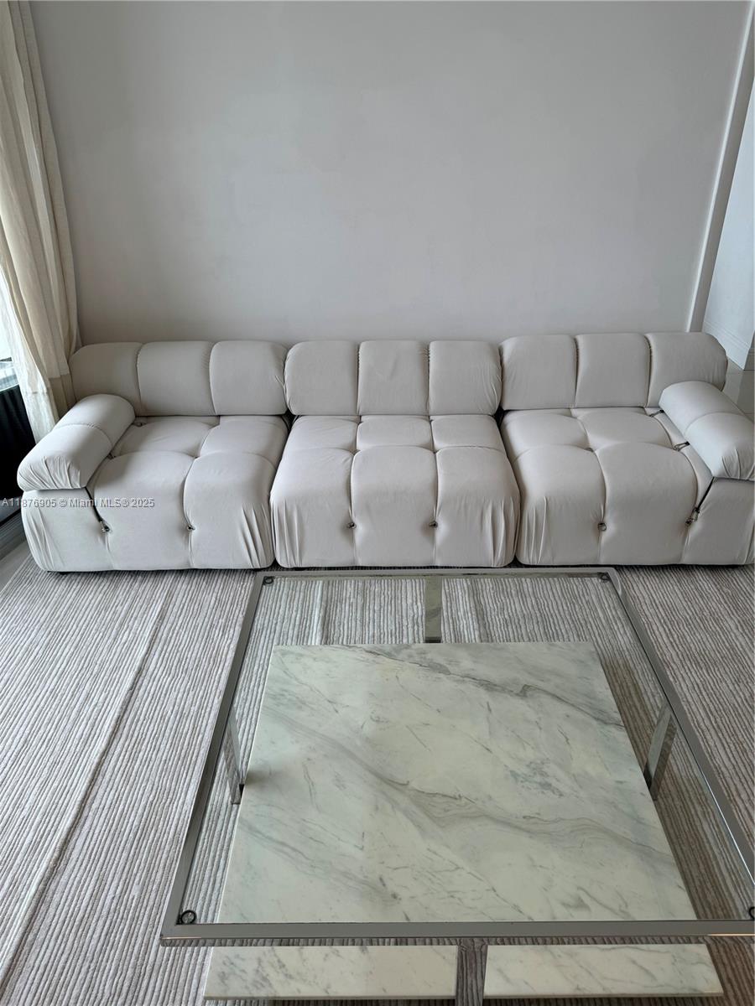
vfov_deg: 71.6
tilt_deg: -29.7
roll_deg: +1.5
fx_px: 698
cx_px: 378
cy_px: 503
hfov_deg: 56.8
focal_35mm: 24
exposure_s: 1/195
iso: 64
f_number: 1.78
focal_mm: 6.76
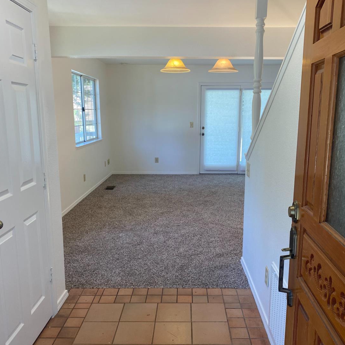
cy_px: 192
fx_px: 361
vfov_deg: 51.0
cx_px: 179
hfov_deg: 51.1
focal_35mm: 32
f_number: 1.8
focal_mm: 4.25
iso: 125
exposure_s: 1/120
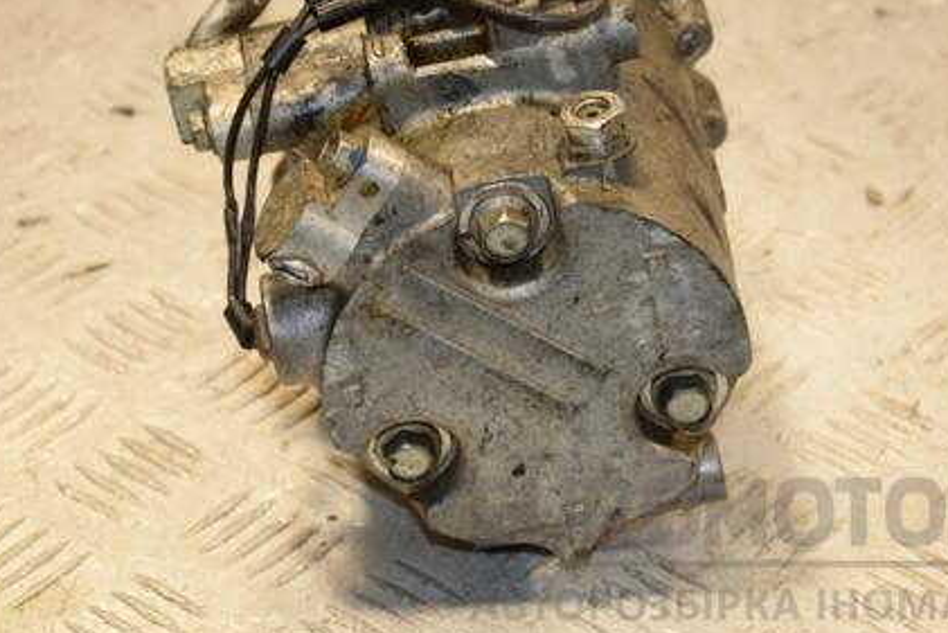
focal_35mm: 141
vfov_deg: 9.7
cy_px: 212
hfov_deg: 14.5
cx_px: 428
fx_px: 3714
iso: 800
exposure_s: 1/200
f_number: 6.3
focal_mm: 66
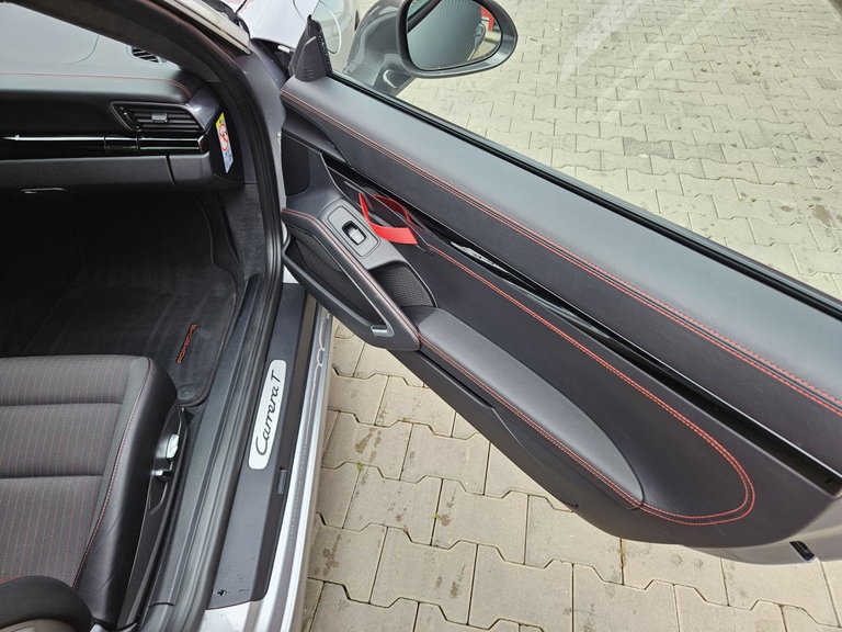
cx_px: 421
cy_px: 316
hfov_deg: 73.9
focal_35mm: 23
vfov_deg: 58.9
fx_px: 559
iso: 40
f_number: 1.8
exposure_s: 1/230
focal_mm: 5.4
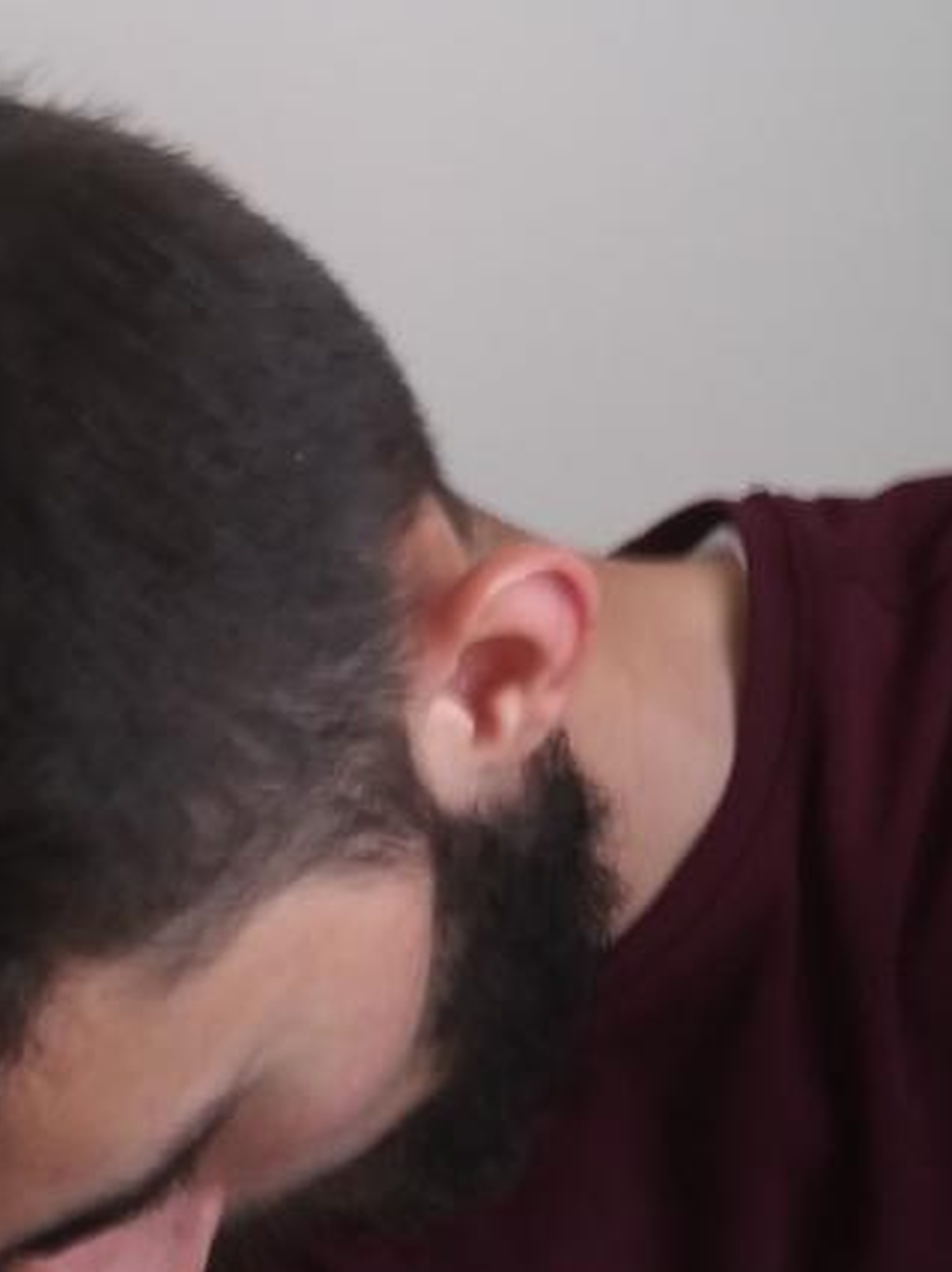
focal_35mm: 67
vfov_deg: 28.2
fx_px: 2459
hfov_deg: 21.6
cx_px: 194
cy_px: 200
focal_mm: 3.3
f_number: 2.2
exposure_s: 1/15
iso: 125
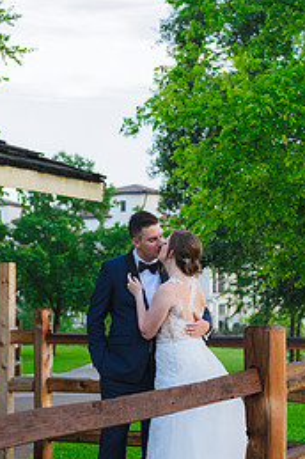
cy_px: 211
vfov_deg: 23.4
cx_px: 220
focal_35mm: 87
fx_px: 1109
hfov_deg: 15.6
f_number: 4
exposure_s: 1/250
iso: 640
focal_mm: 50
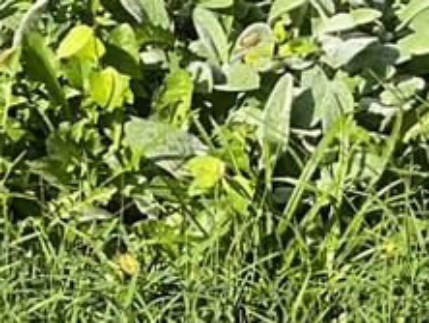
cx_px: -450
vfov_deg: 7.9
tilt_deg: -38.6
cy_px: 101
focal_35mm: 188
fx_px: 2332
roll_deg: +2.9
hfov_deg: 9.7
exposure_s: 1/869
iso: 16
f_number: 1.8
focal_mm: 3
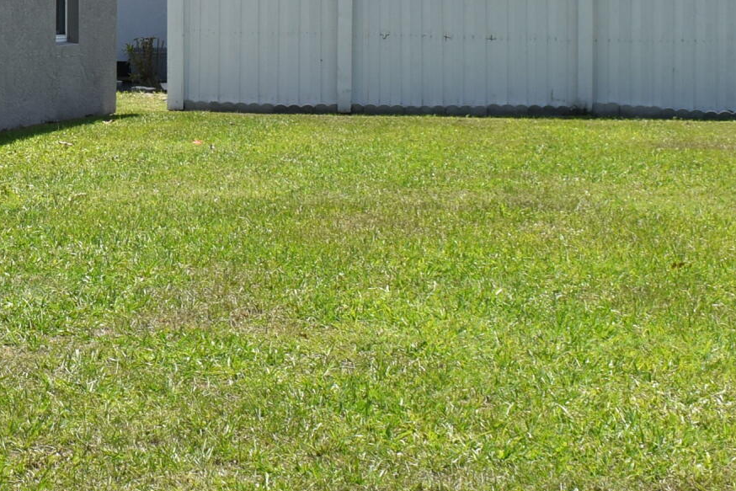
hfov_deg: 15.6
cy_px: 32
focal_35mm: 129
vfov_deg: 10.6
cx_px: 3
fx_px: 2632
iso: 100
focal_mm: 25
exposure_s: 1/200
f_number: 9
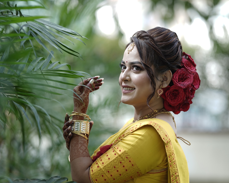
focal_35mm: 120
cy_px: 136
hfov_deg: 16.0
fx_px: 813
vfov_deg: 12.8
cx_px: 114
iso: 50
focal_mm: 85
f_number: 1.4
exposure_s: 1/200
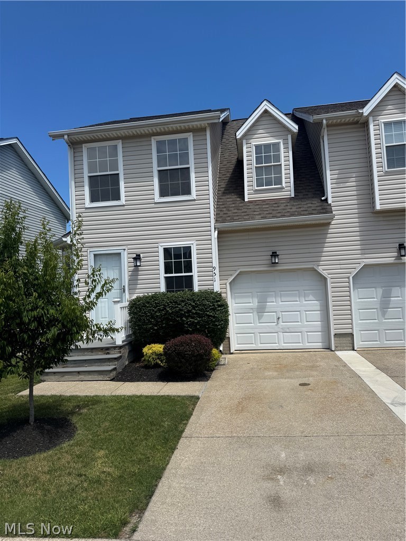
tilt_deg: +3.4
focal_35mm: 24
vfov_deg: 71.6
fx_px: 375
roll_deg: +3.1
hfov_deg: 56.8
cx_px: 203
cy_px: 270
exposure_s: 1/5814
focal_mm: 6.76
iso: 80
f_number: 1.78
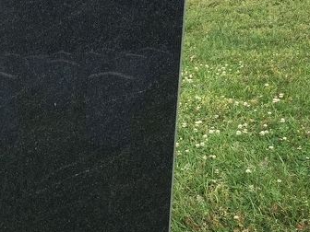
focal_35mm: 69
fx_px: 618
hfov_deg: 26.0
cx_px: -32
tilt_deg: -16.0
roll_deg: +1.1
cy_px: 129
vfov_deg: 21.3
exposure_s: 1/214
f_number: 2.2
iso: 25
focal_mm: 4.15
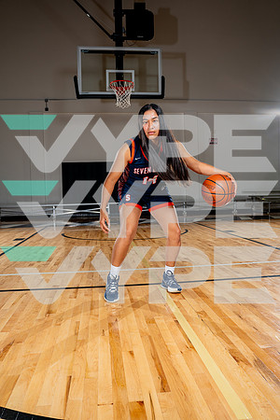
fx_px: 338
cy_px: 210
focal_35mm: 29
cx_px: 140
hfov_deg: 45.0
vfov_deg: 63.7
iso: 200
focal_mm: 29
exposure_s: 1/250
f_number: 5.6
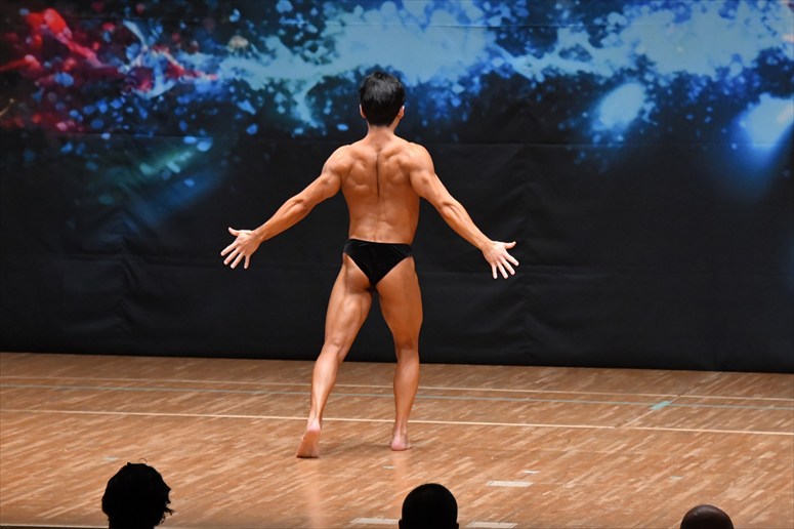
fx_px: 5621
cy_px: 264
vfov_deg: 5.4
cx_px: 397
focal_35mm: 255
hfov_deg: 8.1
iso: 6400
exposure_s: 1/400
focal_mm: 170
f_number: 5.6
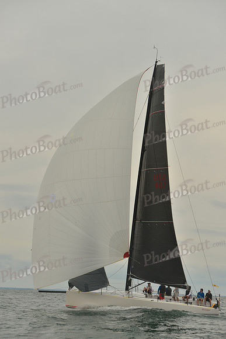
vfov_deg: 28.8
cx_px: 113
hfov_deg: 19.5
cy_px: 170
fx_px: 659
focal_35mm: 70
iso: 400
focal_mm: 70
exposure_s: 1/1250
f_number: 6.3
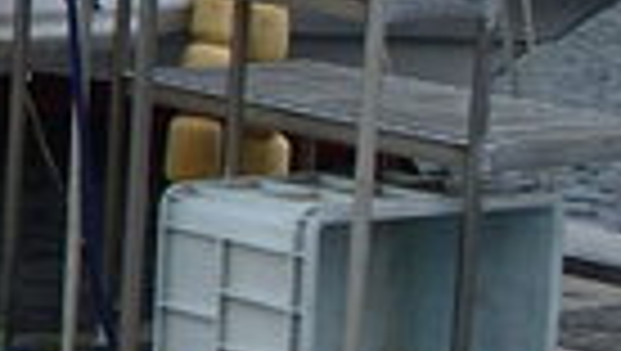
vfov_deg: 6.3
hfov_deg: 10.0
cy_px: -14
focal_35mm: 192
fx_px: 3165
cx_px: -806
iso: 100
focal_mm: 6.83
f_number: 4.6
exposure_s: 1/100
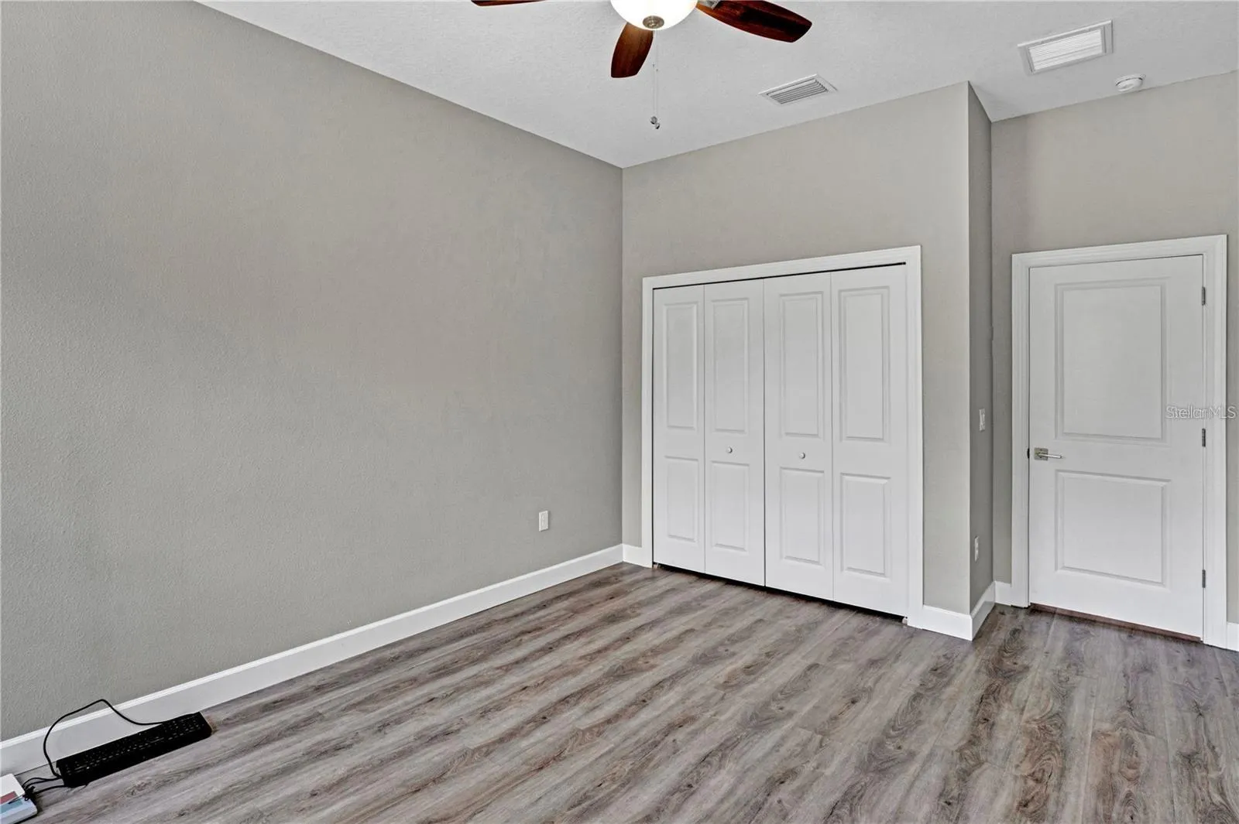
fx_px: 568
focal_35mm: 16
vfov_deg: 72.0
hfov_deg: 95.0
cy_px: 412
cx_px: 620
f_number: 16
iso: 320
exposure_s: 1/6
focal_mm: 11
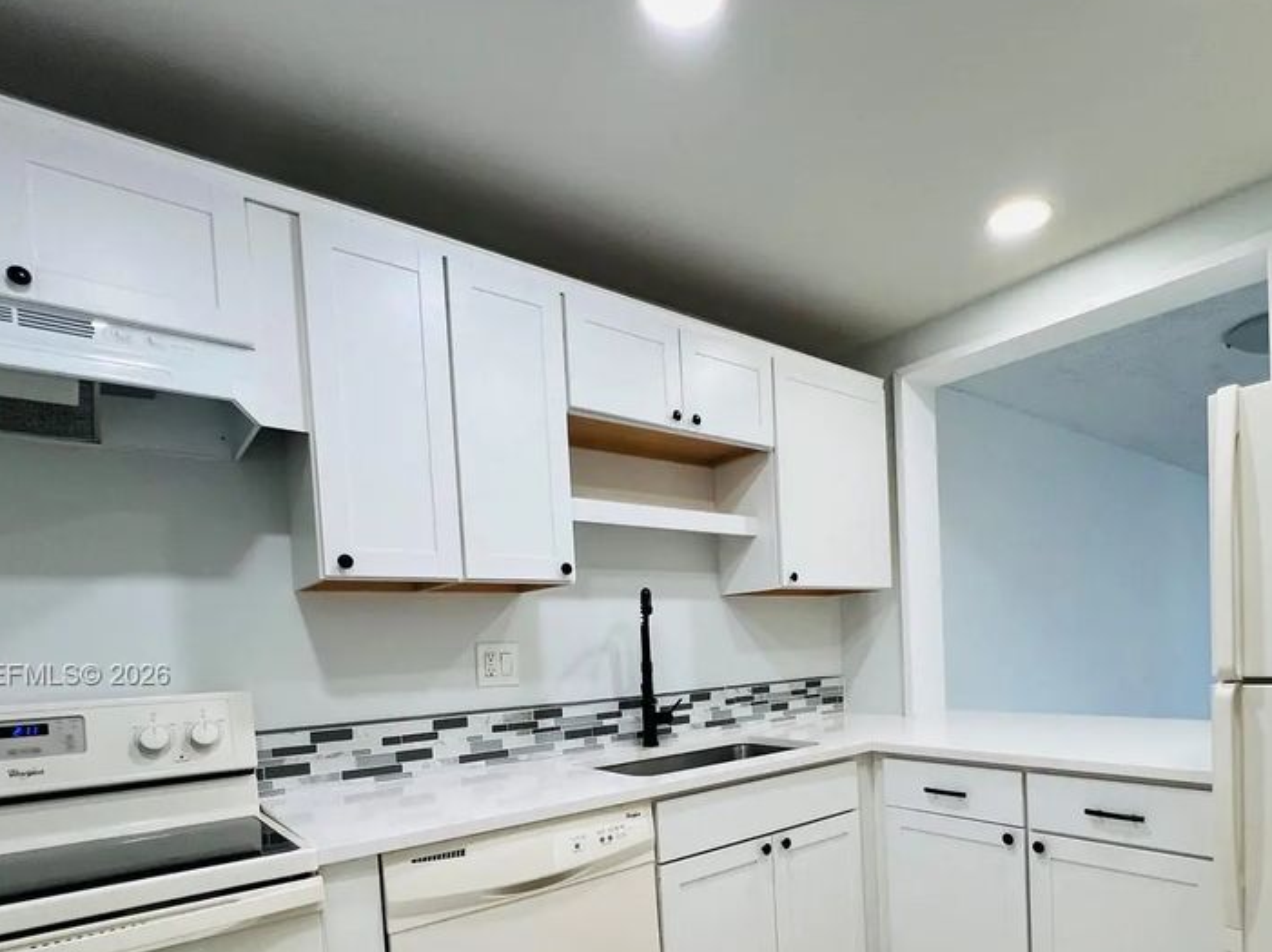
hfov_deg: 84.0
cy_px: 676
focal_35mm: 19
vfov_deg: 65.7
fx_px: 698
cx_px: 737
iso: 125
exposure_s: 1/120
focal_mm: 1.57
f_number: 1.8
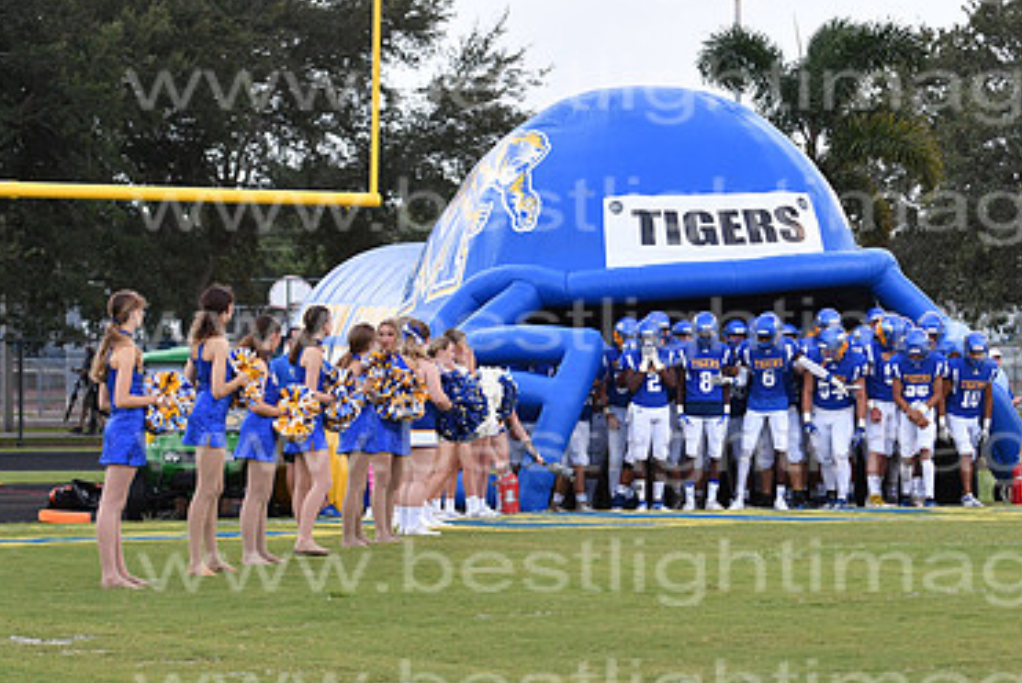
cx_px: 760
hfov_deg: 11.7
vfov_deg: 7.8
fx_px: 4994
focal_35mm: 176
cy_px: 271
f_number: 3.2
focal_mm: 75
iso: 400
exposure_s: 1/500
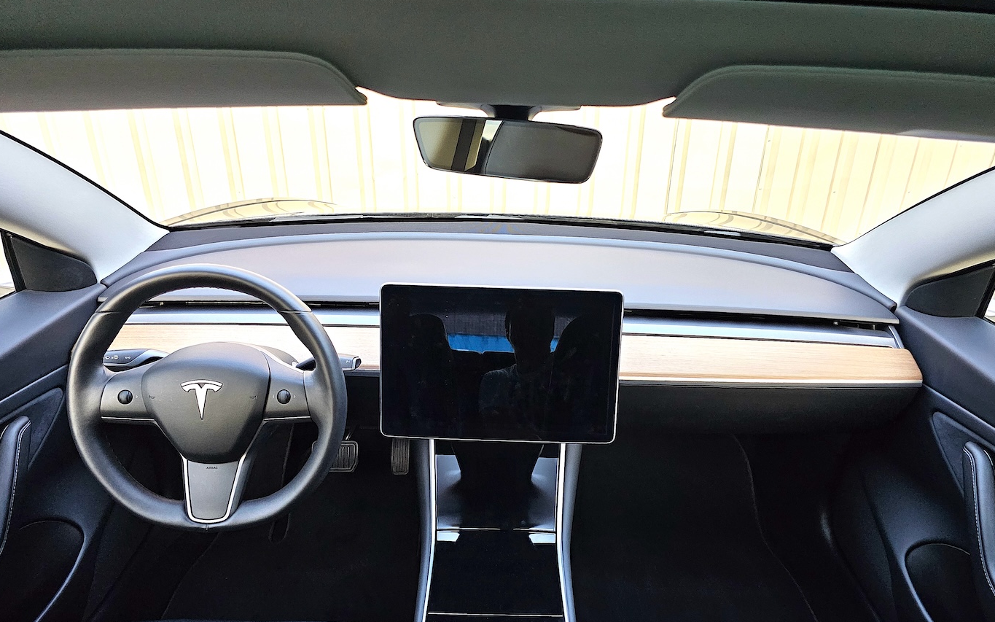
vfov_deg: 49.0
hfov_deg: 72.5
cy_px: 374
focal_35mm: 25
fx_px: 678
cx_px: 502
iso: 1000
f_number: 1.7
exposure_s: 1/240
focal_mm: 6.3
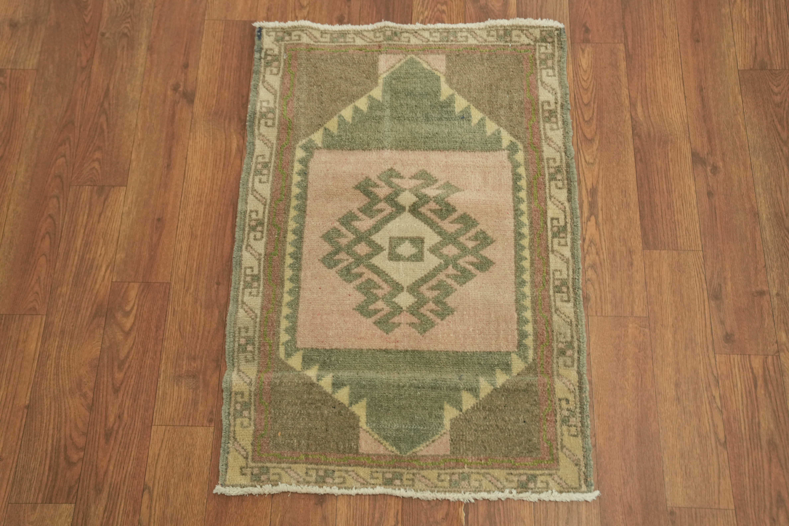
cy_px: 263
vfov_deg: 35.9
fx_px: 811
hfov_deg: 51.9
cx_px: 394
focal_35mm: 37
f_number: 3.2
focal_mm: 37
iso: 2000
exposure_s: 1/125
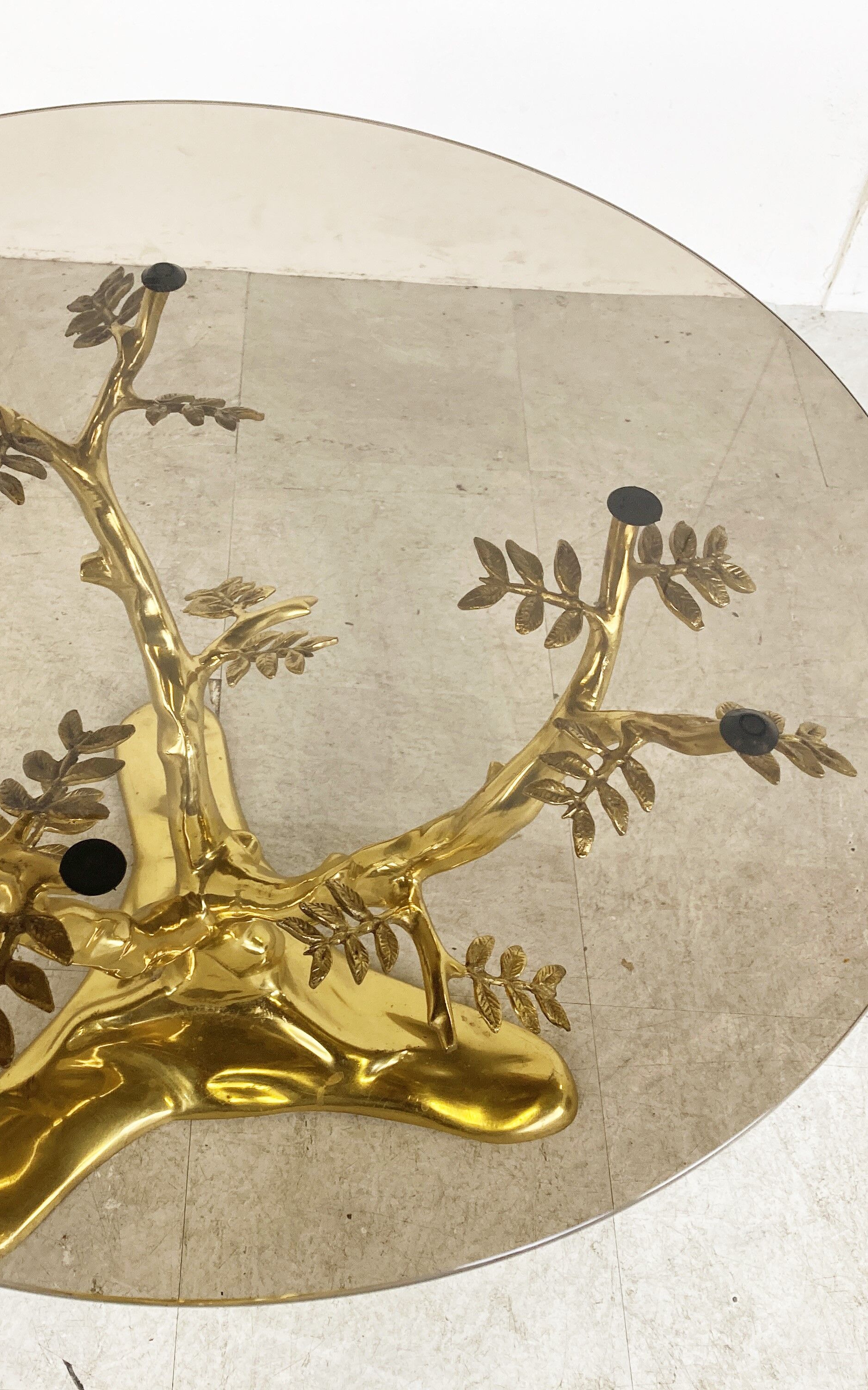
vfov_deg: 49.3
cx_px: 244
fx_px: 1514
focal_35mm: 40
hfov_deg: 31.6
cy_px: 695
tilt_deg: -50.2
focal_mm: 3.99
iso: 50
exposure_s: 1/50
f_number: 1.8
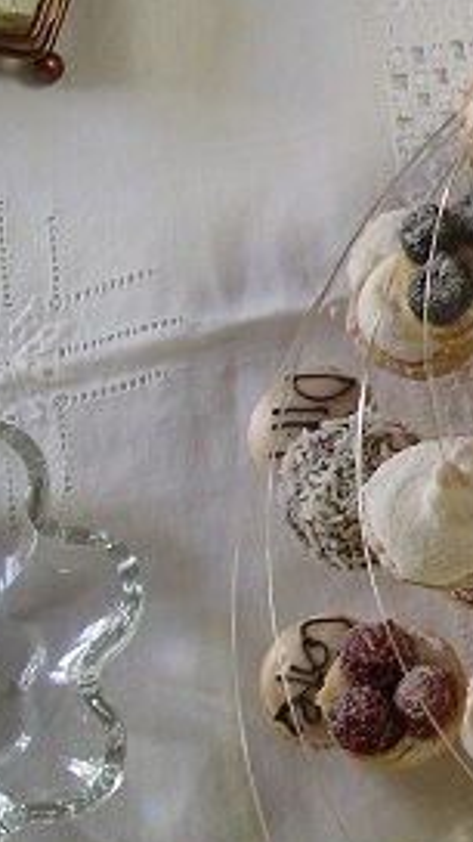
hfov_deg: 11.6
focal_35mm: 96
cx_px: 881
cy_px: 548
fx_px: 2141
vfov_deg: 22.2
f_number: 2.8
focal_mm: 7.8
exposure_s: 1/40
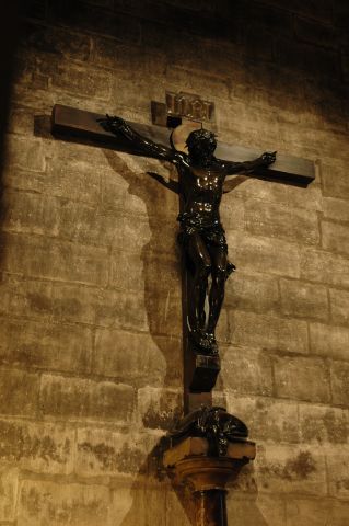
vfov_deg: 35.1
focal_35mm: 57
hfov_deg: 23.7
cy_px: 263
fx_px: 831
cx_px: 174
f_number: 5.6
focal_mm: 38
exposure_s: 1/2
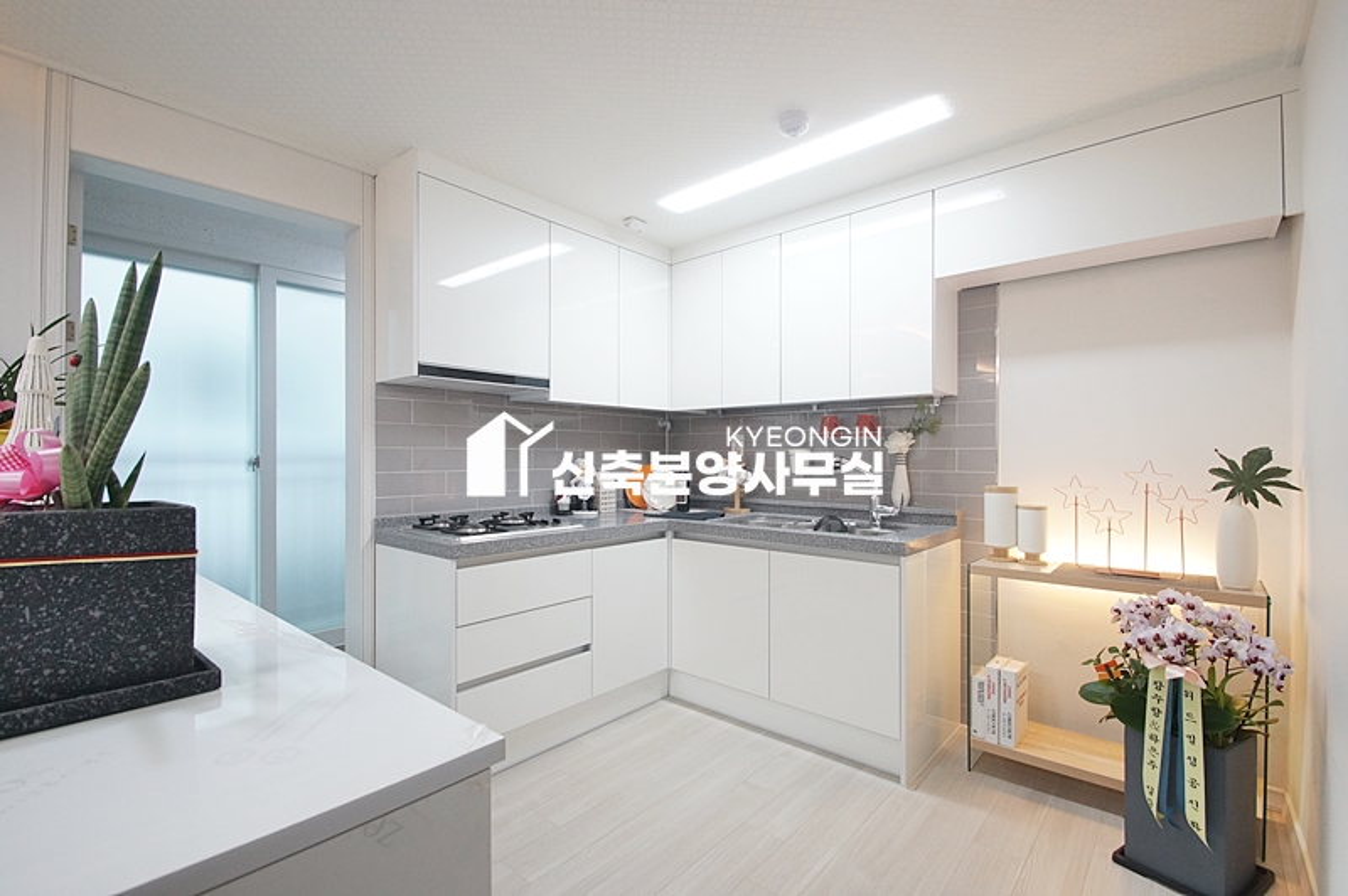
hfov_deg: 100.4
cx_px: 674
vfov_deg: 77.2
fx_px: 561
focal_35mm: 15
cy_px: 448
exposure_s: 1/30
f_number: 7.1
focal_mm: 10
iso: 800
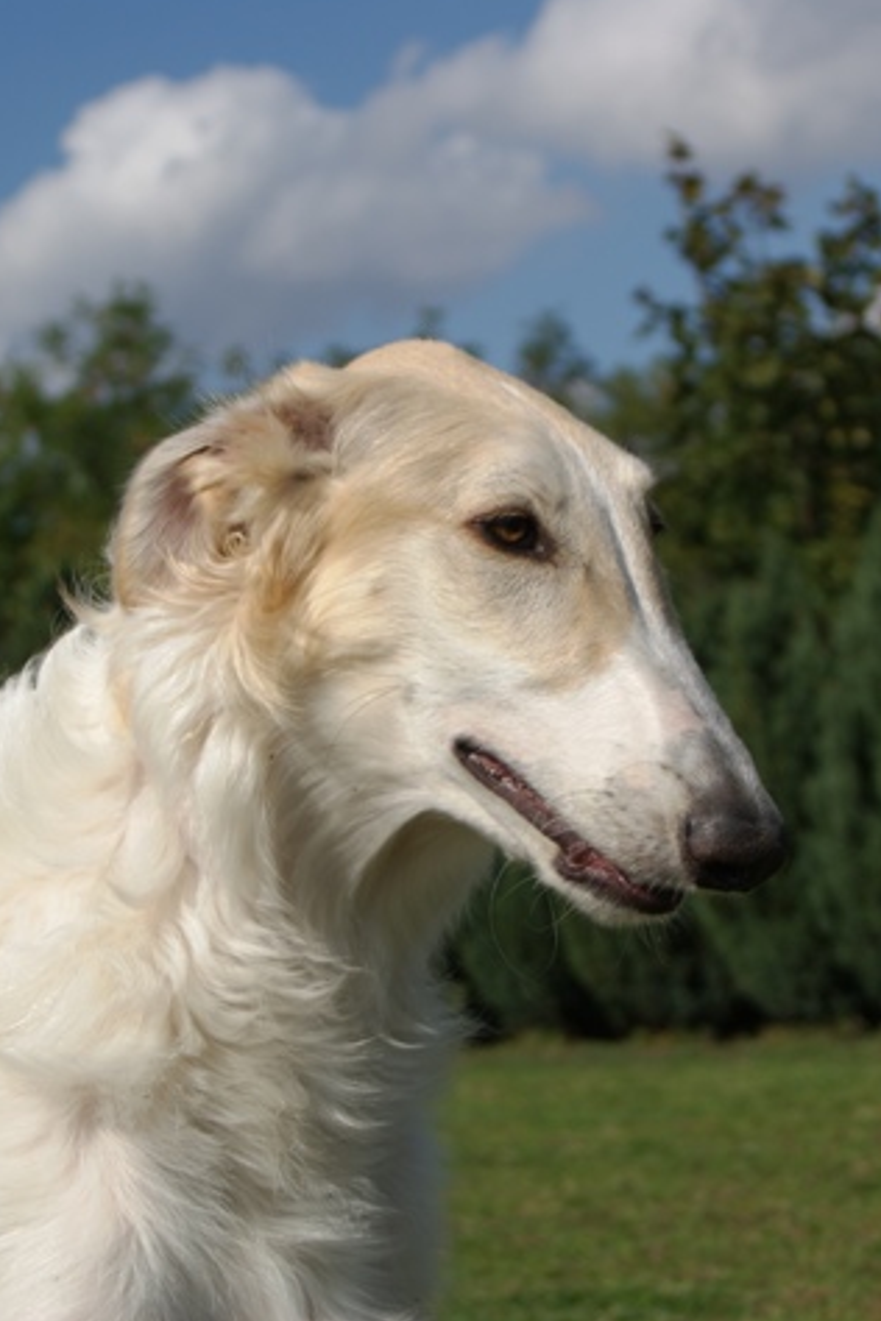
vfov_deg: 26.7
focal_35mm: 76
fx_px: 2790
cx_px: 438
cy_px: 655
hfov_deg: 17.9
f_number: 7.1
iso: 100
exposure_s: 1/640
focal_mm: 50
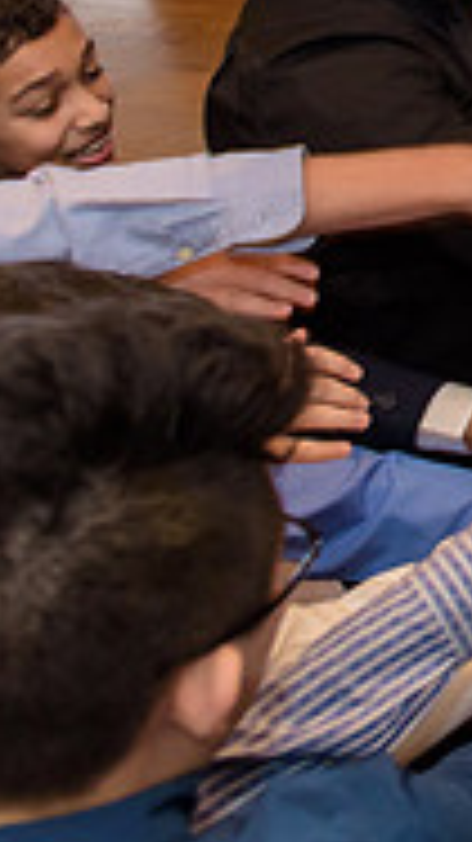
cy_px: -11
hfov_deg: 12.6
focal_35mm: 78
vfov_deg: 25.7
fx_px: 1738
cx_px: 1070
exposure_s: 1/125
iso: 1600
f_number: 3.2
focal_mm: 24
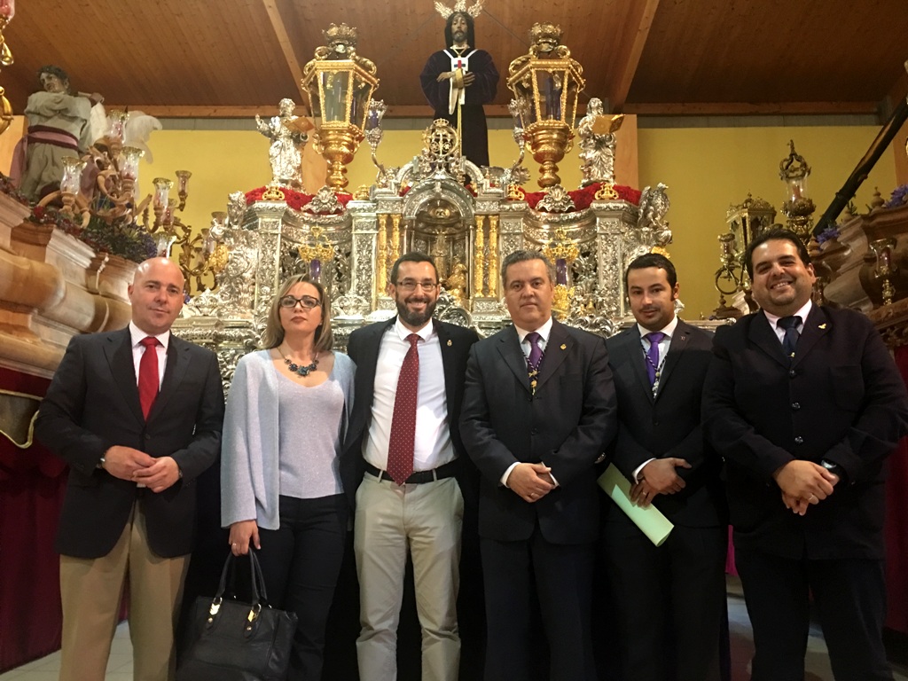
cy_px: 340
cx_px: 454
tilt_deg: +11.9
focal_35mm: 29
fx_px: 761
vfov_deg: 48.2
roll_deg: -0.6
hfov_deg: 61.7
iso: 160
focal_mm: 4.15
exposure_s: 1/8
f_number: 2.2
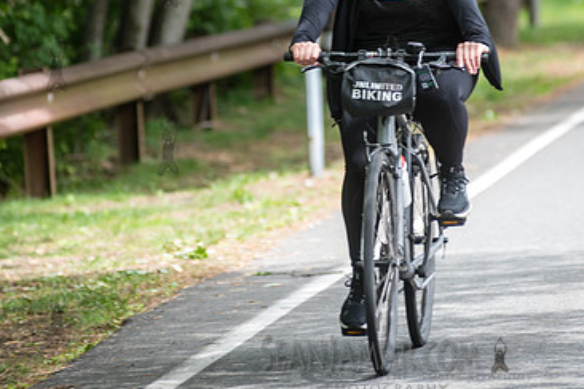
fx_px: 5645
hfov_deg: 5.9
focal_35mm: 348
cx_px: 344
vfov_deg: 3.9
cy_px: 57
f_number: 4
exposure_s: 1/320
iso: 400
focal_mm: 200
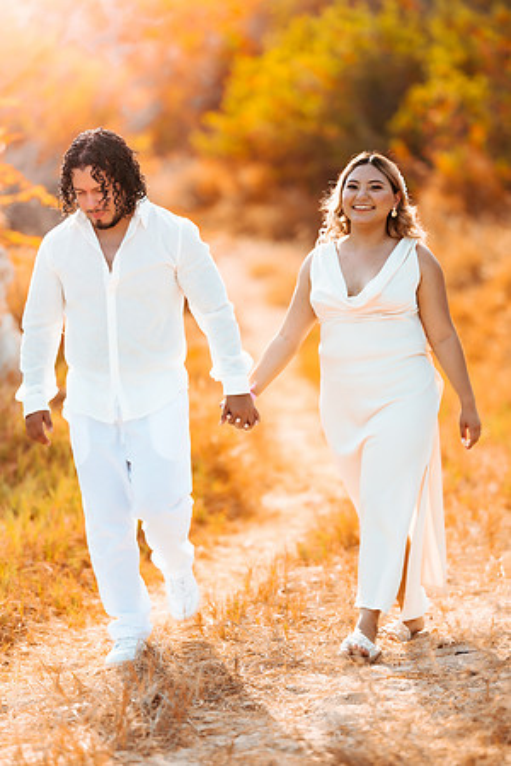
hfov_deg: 10.2
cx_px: 256
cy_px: 383
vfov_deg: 15.2
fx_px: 2874
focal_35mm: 135
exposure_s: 1/1250
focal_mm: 135
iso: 100
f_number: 1.8
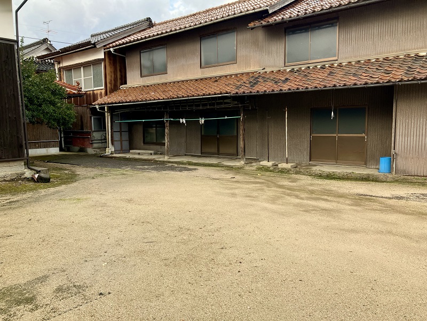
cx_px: 214
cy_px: 160
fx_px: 345
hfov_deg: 63.4
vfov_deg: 49.7
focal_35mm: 28
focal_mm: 3.99
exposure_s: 1/177
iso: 25
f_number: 1.8
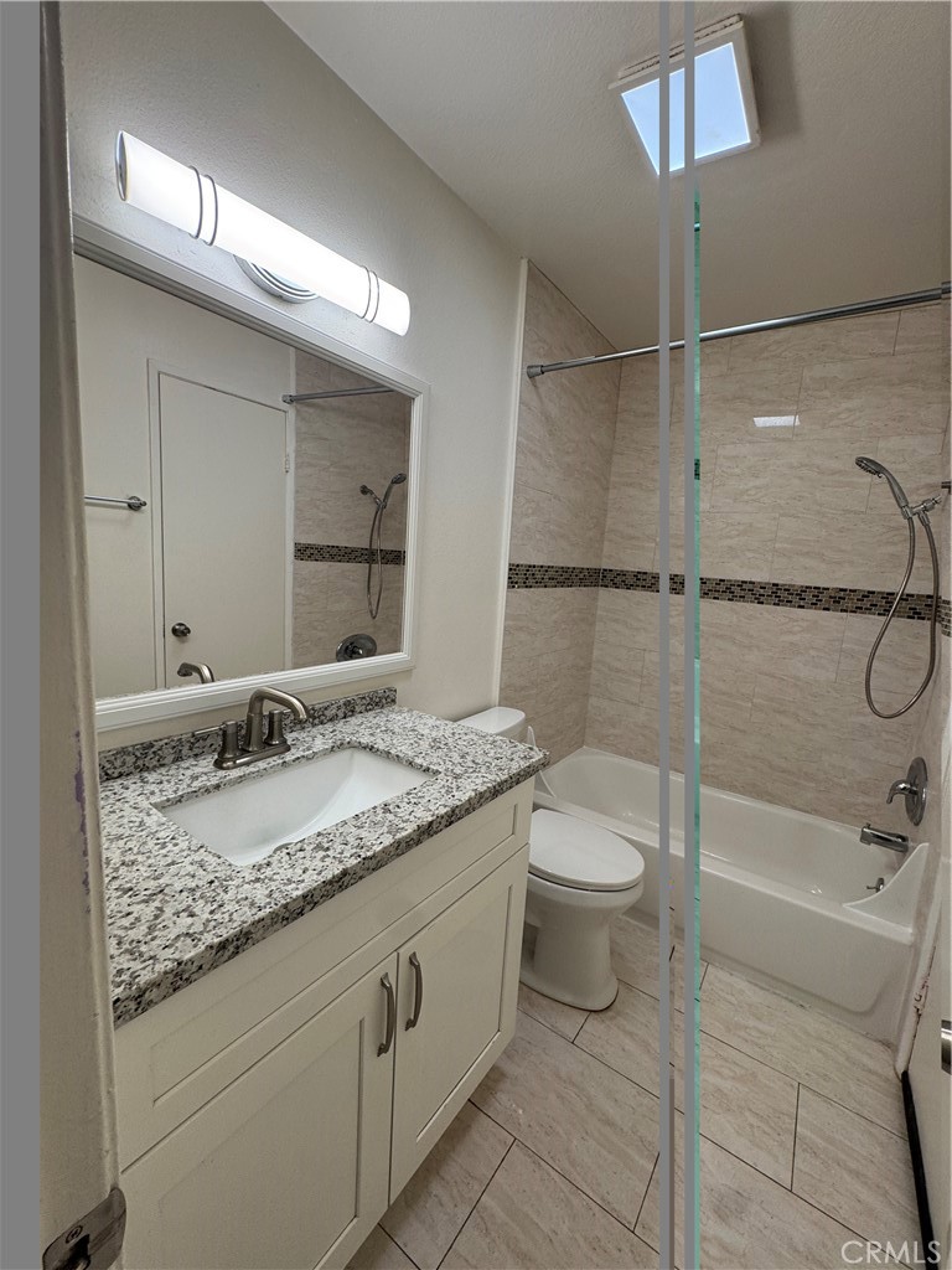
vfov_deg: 102.1
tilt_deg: -8.7
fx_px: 513
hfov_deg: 85.7
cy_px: 635
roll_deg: -4.6
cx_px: 476
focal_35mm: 14
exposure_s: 1/120
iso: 80
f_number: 2.2
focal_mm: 2.22
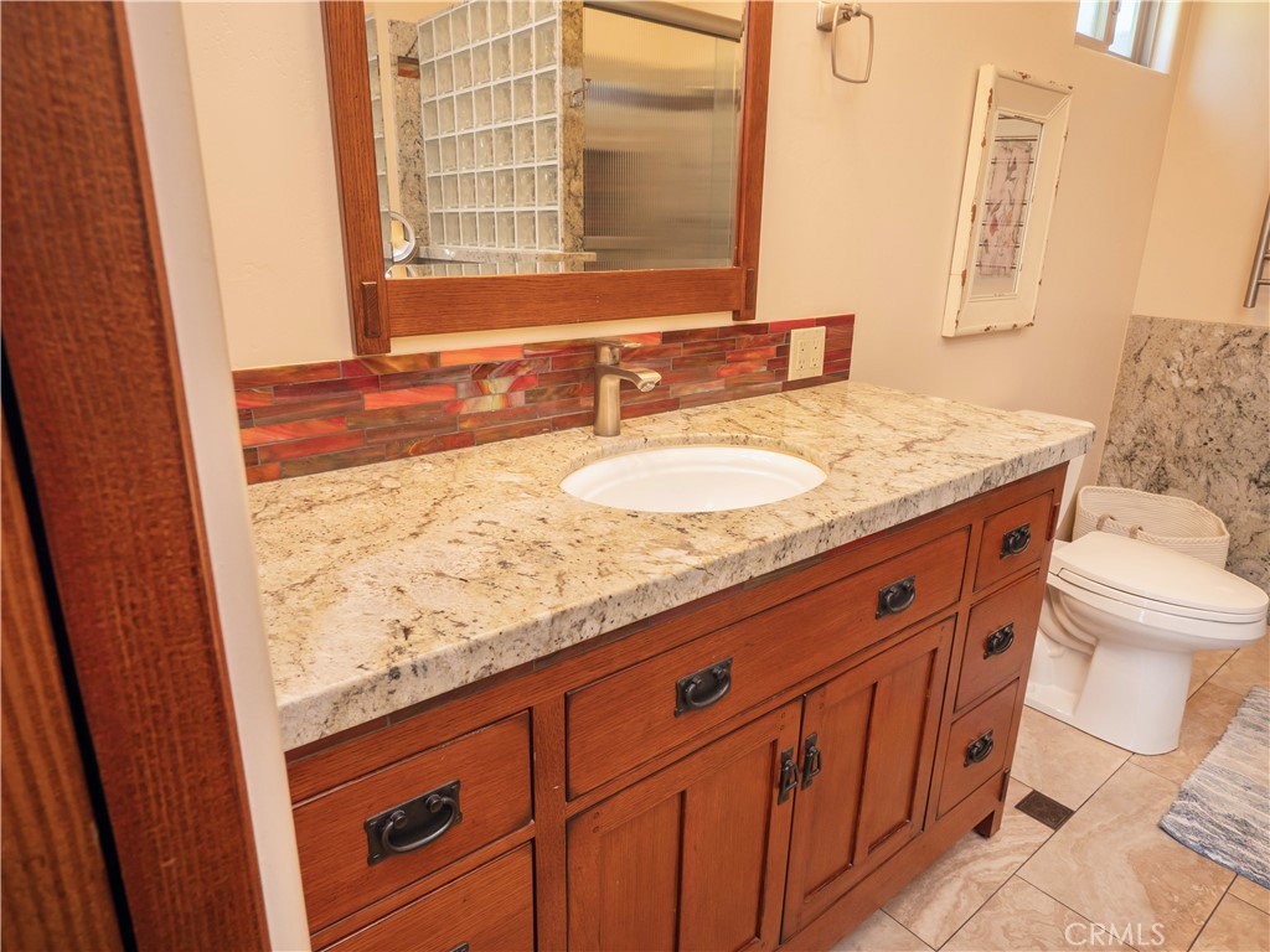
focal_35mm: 23
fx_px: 844
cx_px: 635
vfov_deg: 58.9
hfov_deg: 73.9
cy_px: 476
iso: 400
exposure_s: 1/8
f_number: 8
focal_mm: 11
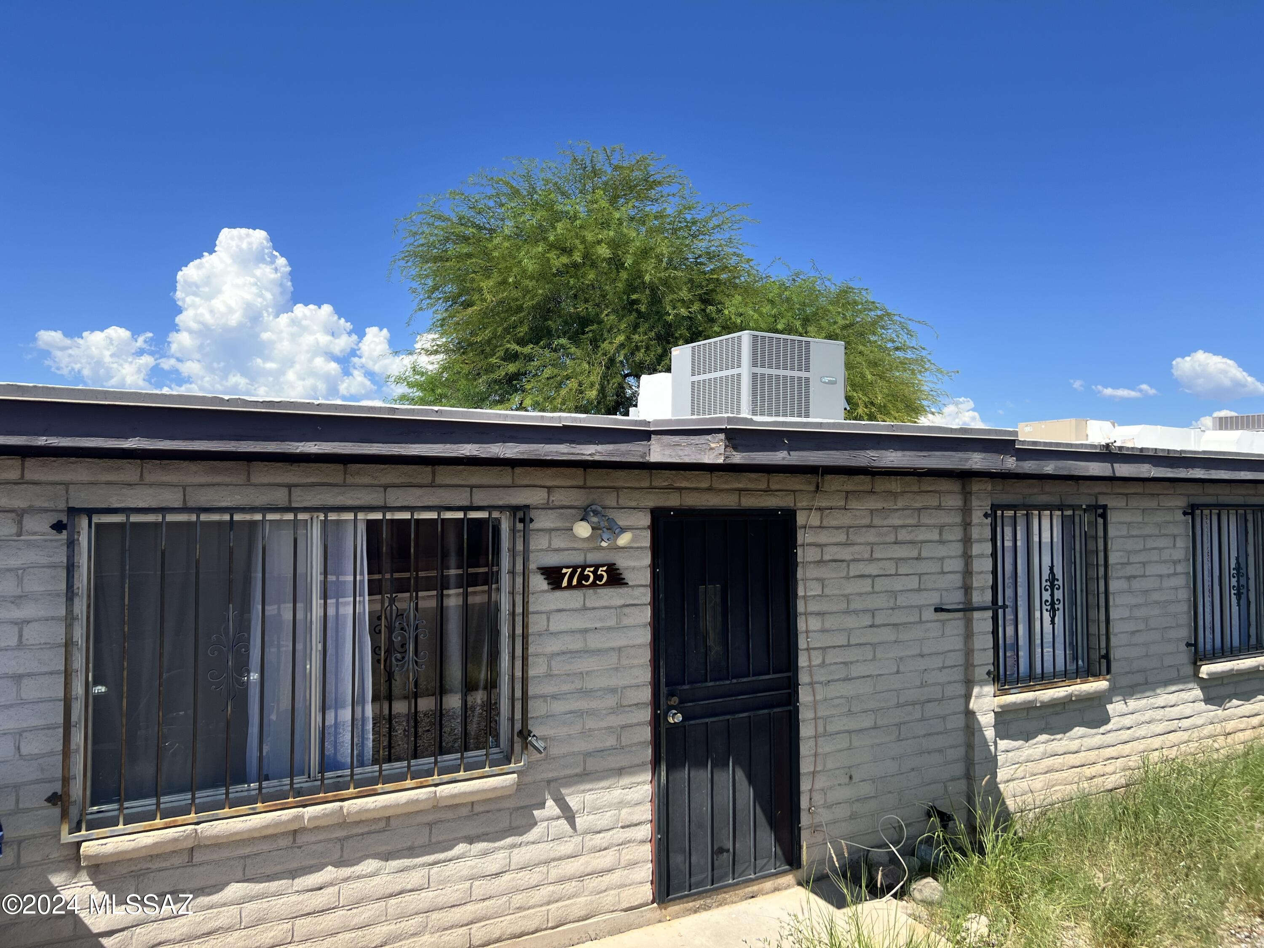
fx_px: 949
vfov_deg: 53.1
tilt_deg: +2.0
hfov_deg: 67.3
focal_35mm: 26
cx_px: 632
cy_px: 474
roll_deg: +0.3
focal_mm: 5.7
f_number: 1.5
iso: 50
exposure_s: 1/3356
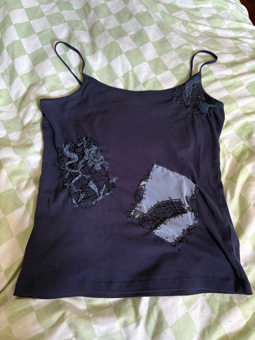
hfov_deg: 53.1
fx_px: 255
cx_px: 128
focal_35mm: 26
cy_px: 170
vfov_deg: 67.3
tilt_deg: -69.3
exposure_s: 1/37
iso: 640
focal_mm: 5.96
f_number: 1.6
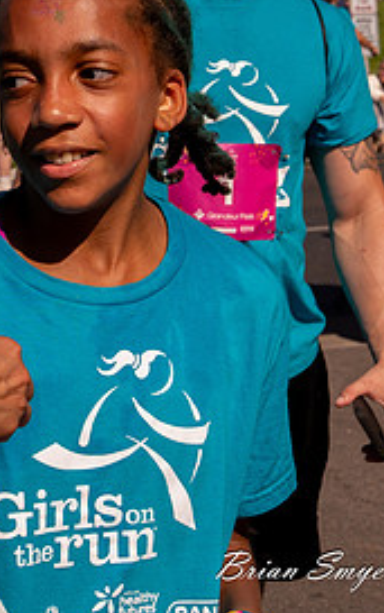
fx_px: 2775
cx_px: 5
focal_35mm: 166
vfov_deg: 12.5
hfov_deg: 7.9
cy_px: 55
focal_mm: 58
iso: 800
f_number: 11
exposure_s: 1/1600
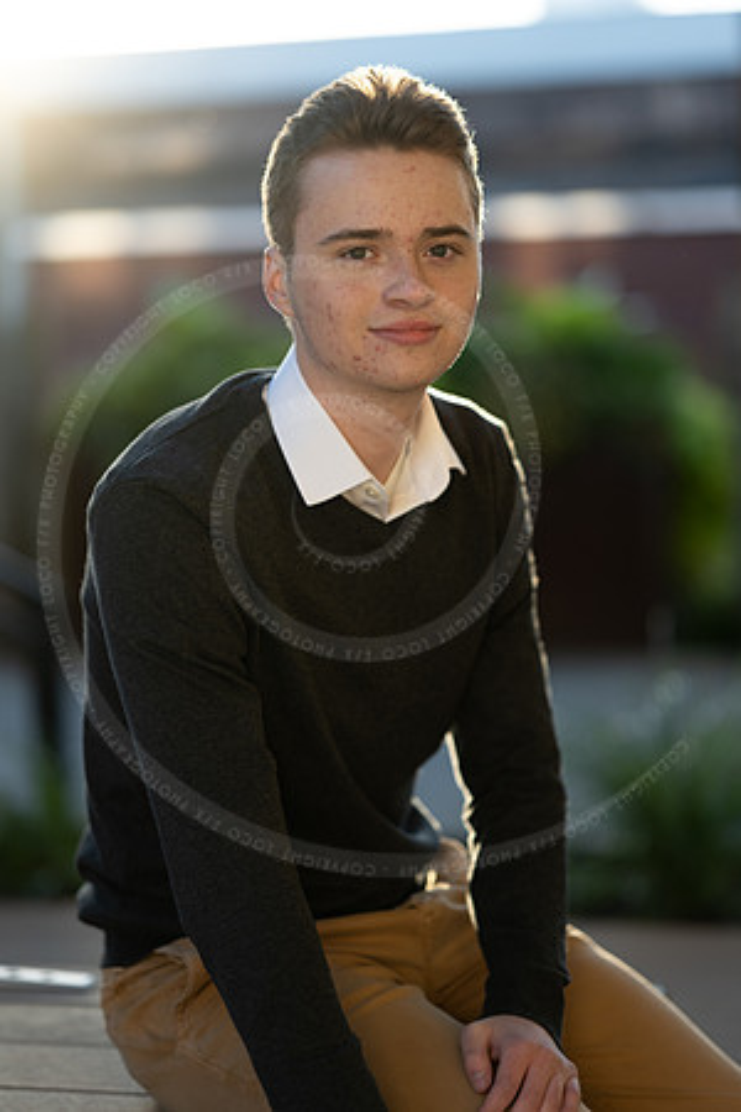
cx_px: 370
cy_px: 556
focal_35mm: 85
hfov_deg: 16.1
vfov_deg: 23.9
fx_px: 2624
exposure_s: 1/640
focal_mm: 85
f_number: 1.8
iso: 200
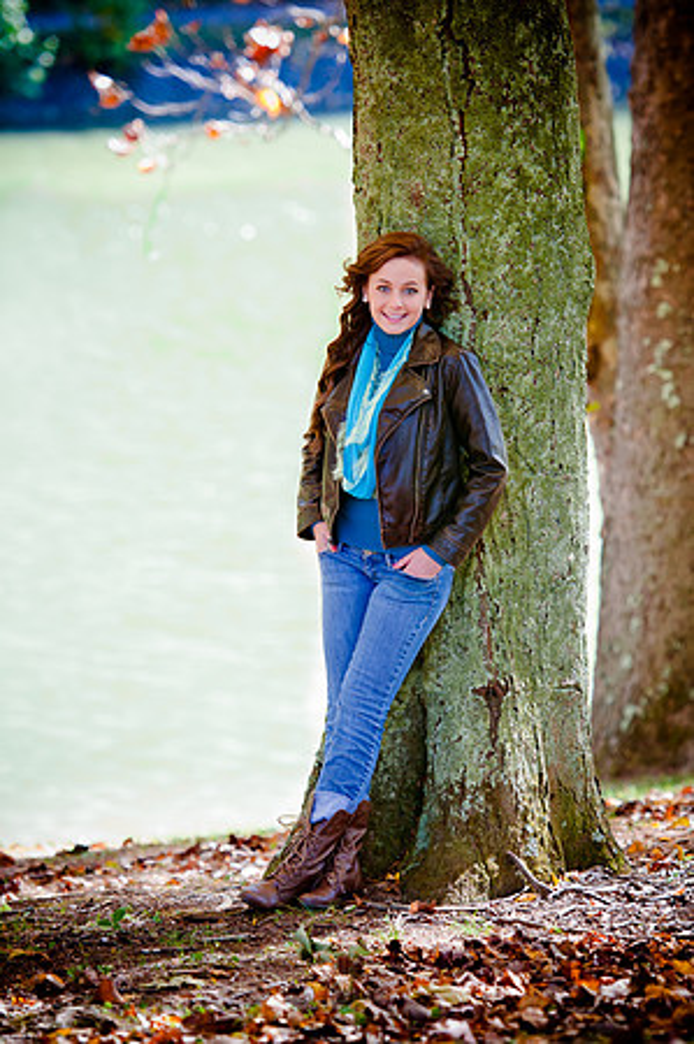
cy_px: 522
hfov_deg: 6.3
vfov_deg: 9.5
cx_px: 347
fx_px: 6303
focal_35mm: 218
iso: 200
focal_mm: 145
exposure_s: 1/80
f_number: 3.2
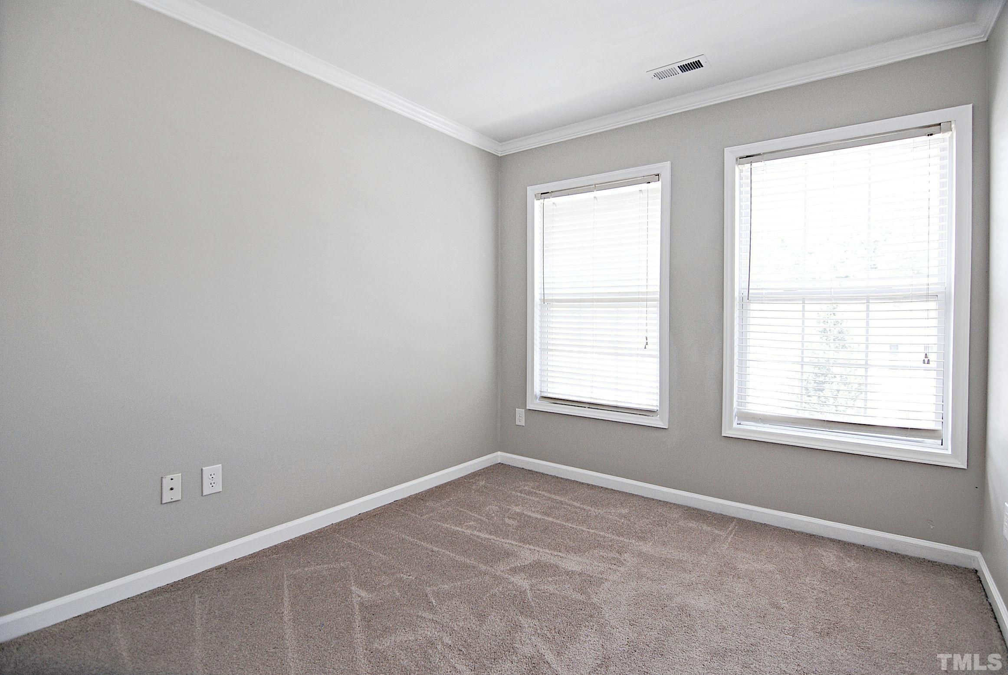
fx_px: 463
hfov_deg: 94.9
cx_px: 504
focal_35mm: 16
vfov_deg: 72.2
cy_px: 338
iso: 200
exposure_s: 1/60
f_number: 3.5
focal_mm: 11
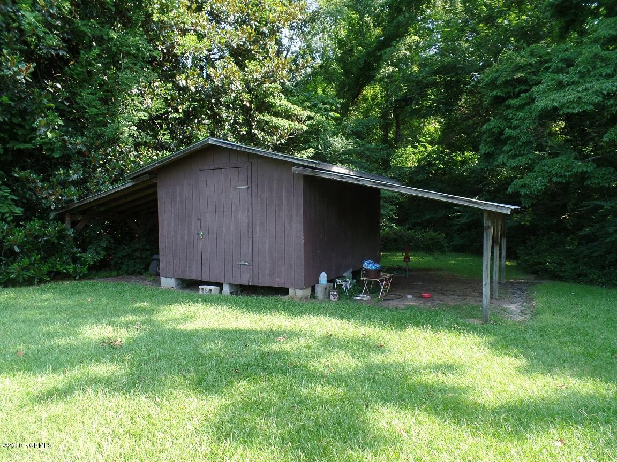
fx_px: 410
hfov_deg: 73.9
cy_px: 231
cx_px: 308
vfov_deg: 58.9
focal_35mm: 23
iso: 80
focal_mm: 4.1
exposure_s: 1/90
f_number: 3.5
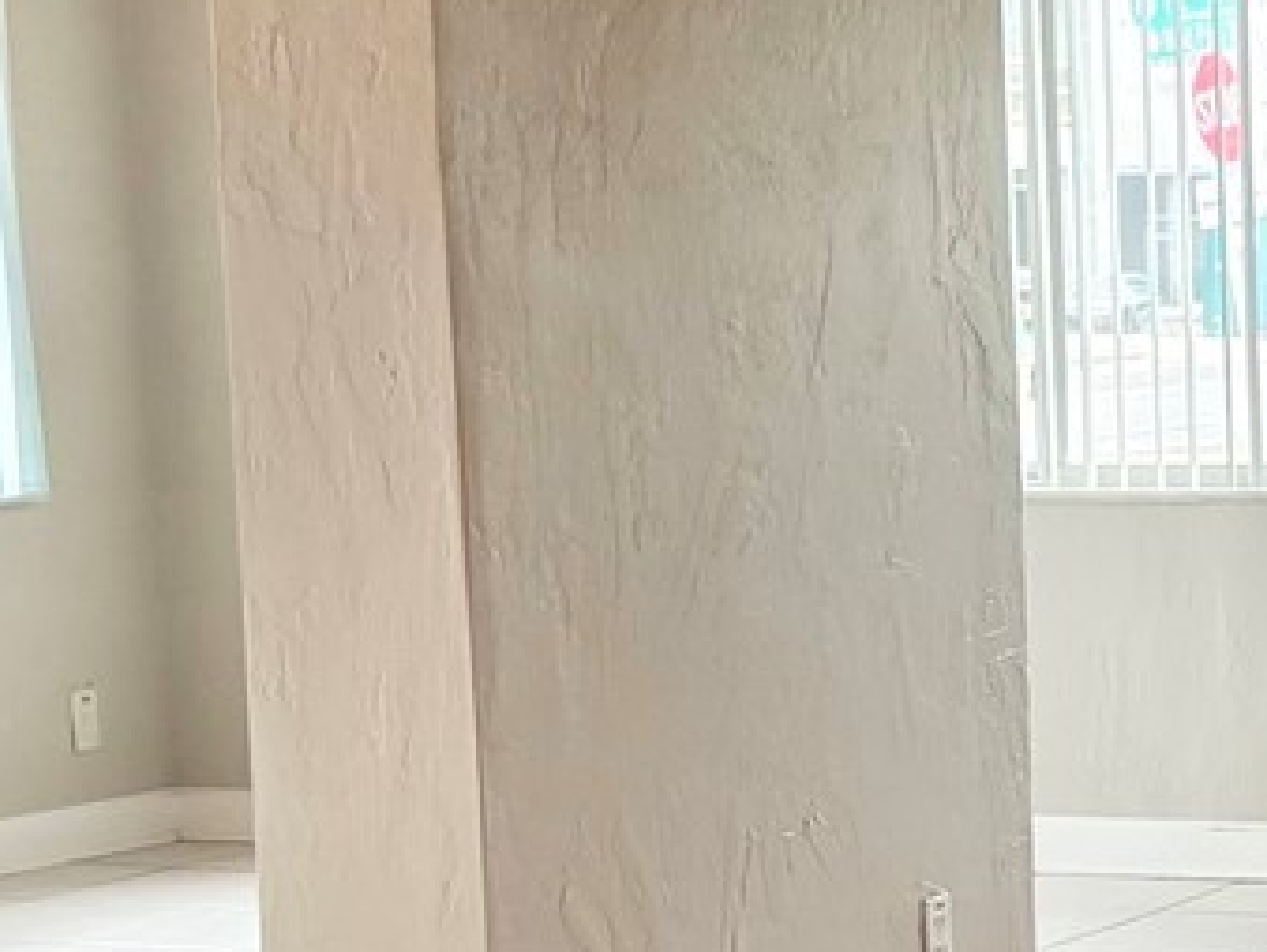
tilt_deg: -7.5
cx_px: 1372
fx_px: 4505
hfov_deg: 15.6
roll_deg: +2.2
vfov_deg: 12.0
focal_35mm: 123
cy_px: 761
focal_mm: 5.96
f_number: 1.6
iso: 125
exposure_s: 1/120
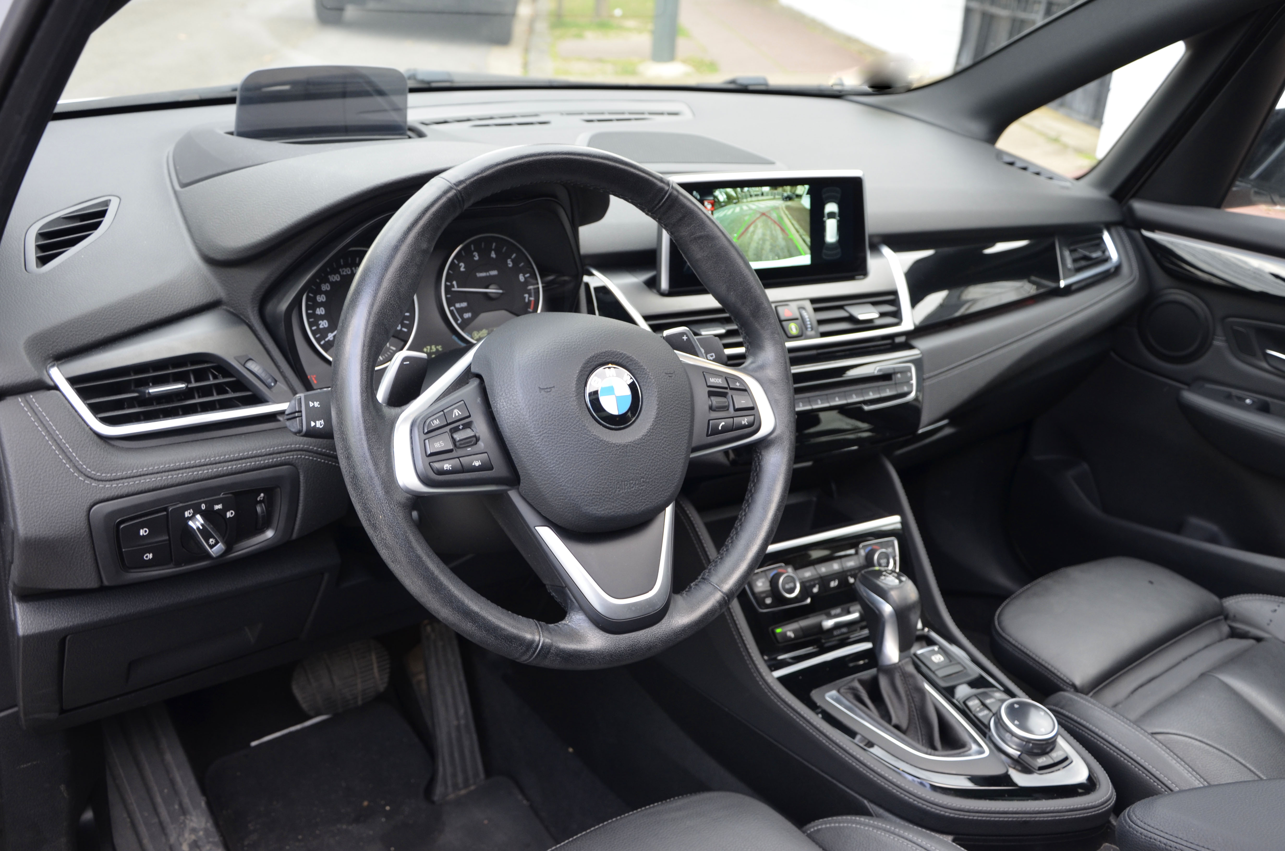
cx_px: 642
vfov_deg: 36.7
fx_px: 1282
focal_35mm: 36
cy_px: 426
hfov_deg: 53.2
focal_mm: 24
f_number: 4
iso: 400
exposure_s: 1/60
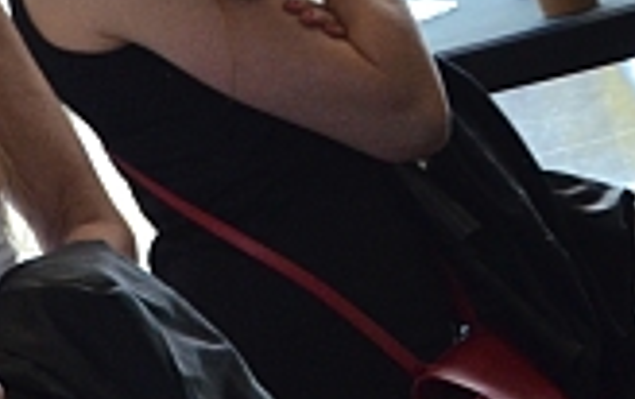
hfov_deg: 5.3
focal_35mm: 386
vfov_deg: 3.4
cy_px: -213
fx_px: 6689
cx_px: -817
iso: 1000
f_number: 5
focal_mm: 52
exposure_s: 1/100
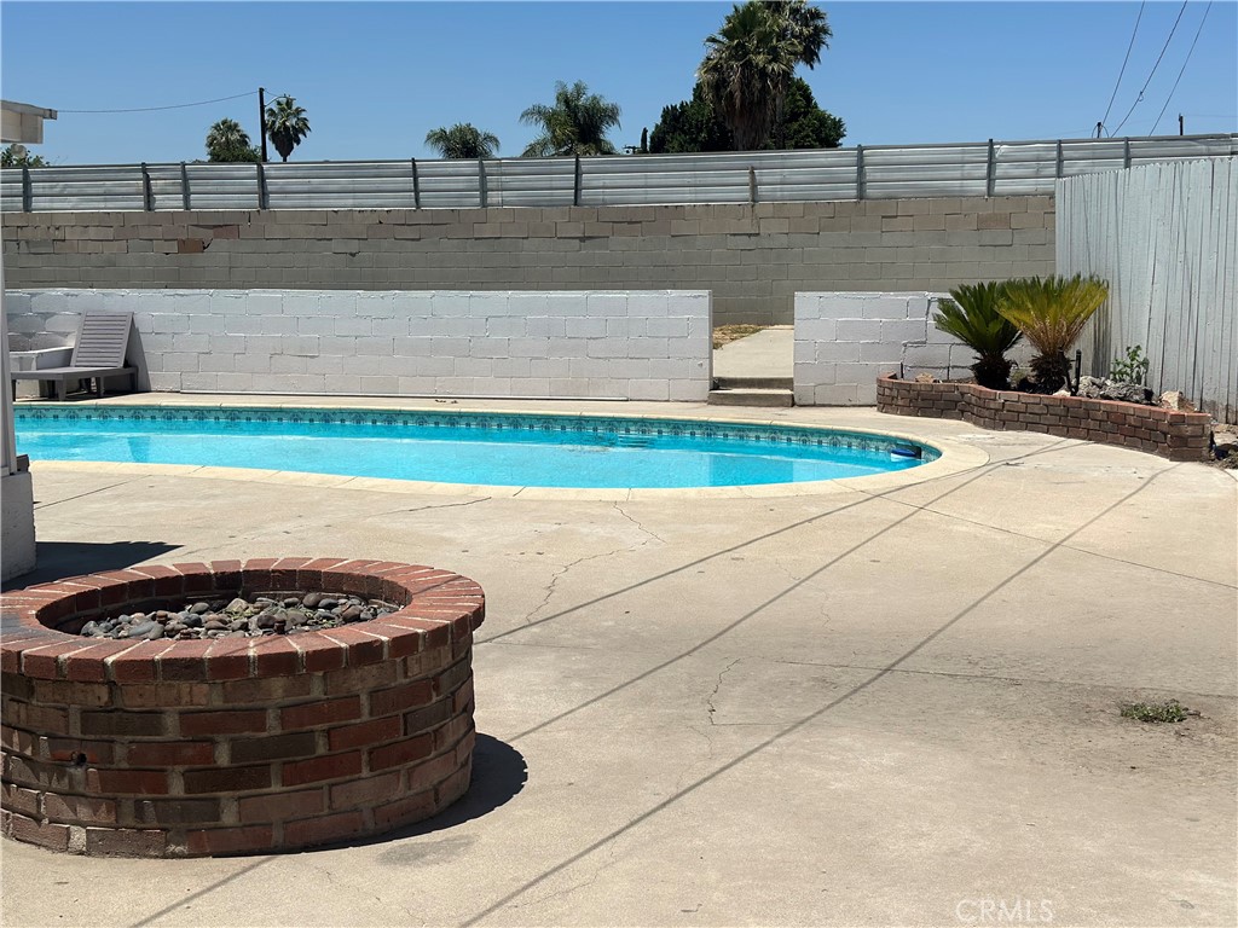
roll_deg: +0.8
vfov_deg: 30.3
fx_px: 1717
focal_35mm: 48
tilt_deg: -6.8
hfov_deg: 39.7
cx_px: 619
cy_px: 464
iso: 100
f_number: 1.78
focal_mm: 6.86
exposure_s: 1/12048
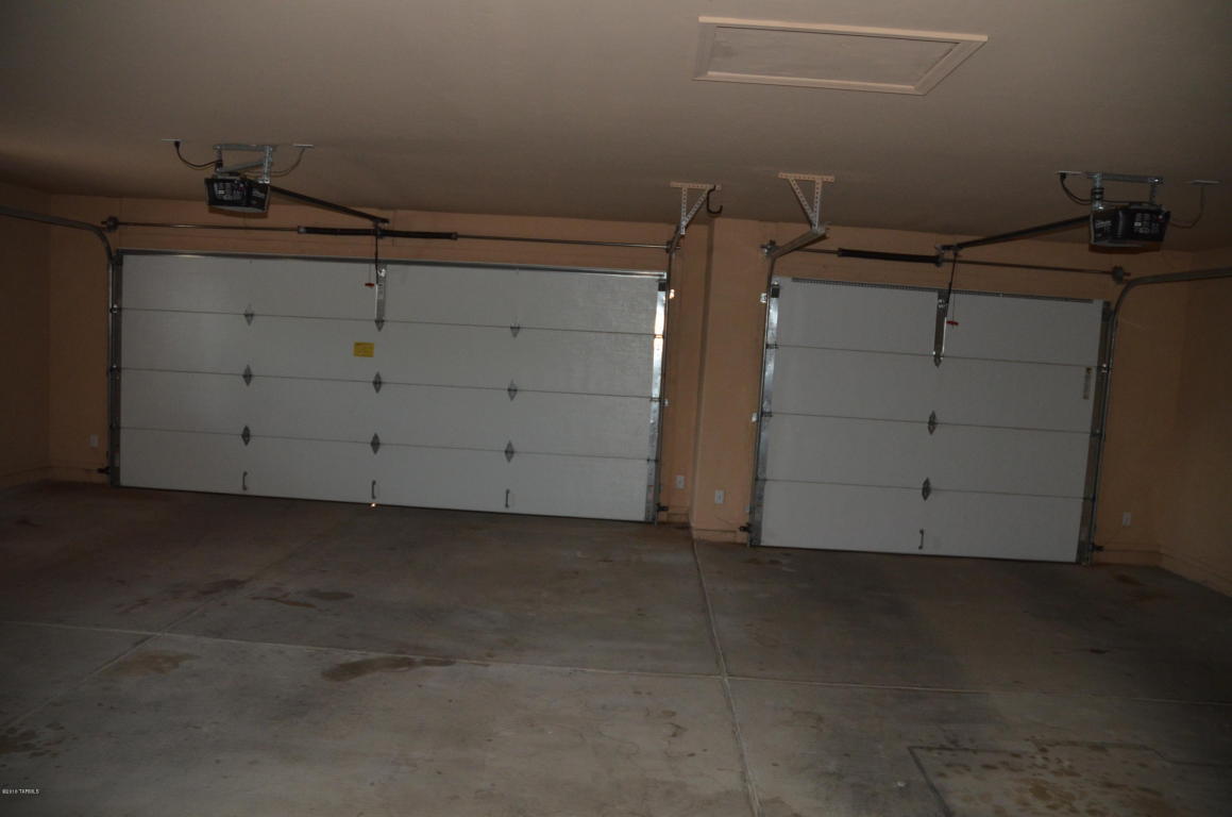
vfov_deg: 47.7
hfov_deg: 67.5
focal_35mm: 27
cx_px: 616
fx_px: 922
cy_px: 408
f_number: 3.5
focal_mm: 18
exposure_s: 1/60
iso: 800
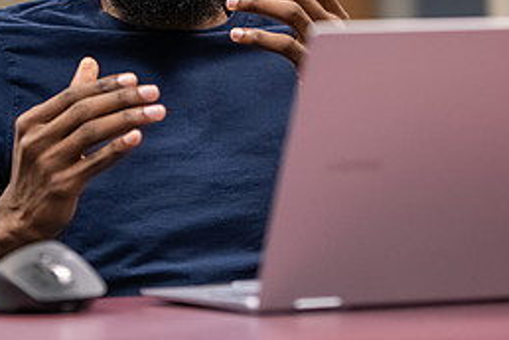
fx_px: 3181
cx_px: 136
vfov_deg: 6.1
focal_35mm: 225
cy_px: -21
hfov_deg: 9.1
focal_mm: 100
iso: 2500
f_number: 2.8
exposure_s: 1/200
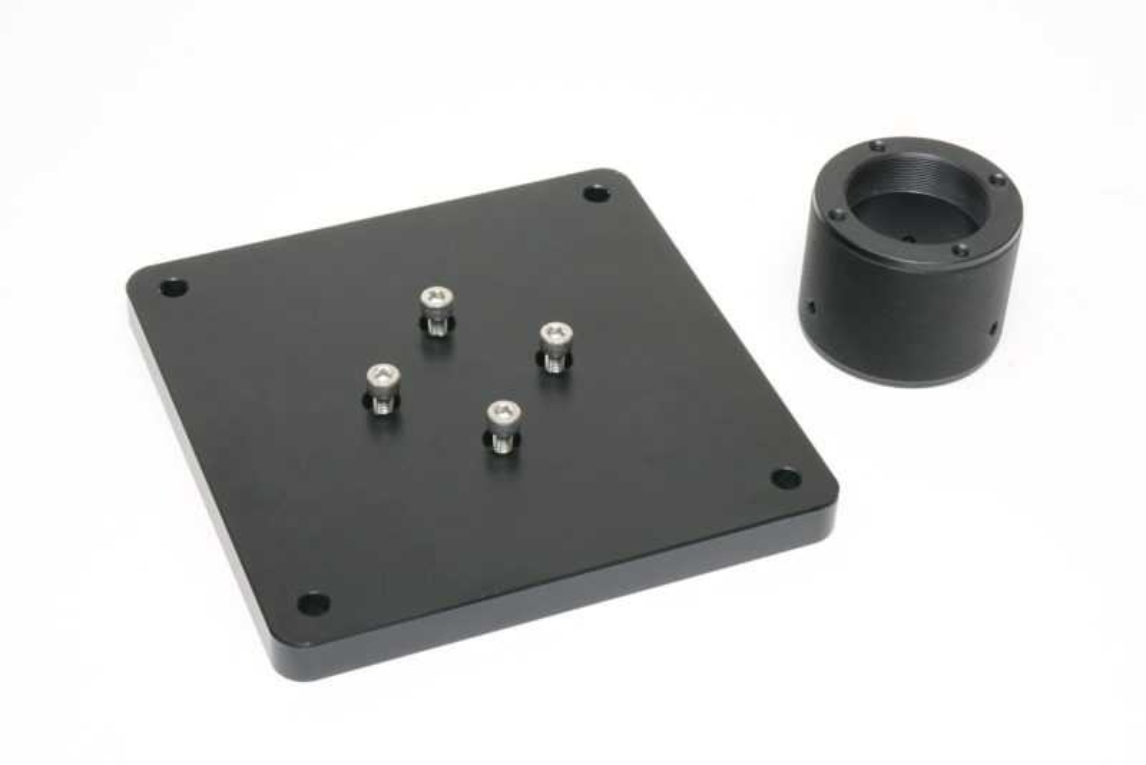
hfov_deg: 27.0
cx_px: 573
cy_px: 382
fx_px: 2388
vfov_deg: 18.2
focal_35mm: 75
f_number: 16
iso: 200
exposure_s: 1/1.25
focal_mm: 50
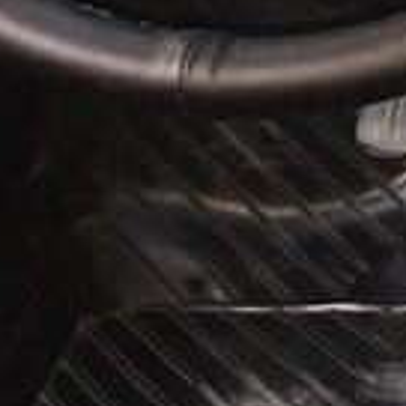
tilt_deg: -25.5
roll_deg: -2.9
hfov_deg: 11.8
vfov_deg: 13.9
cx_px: 934
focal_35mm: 124
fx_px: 1645
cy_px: 43
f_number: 2.2
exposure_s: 1/20
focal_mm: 4.15
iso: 160
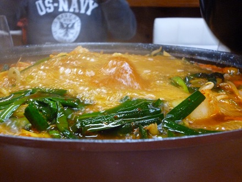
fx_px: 287
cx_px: 121
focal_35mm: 41
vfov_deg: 35.1
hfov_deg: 45.8
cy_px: 91
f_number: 3.7
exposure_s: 1/40
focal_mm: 7.3
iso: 800
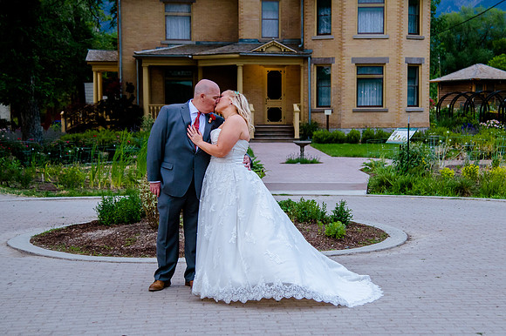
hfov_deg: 28.7
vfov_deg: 19.3
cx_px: 288
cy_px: 154
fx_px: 988
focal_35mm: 70
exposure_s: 1/400
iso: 2000
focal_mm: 55
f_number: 4
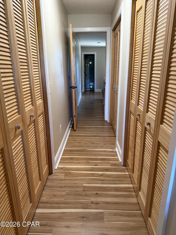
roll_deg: +0.0
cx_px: 88
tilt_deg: -15.7
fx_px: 163
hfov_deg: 56.8
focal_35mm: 24
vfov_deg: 71.6
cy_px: 118
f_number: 1.78
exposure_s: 1/60
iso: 200
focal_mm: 6.76
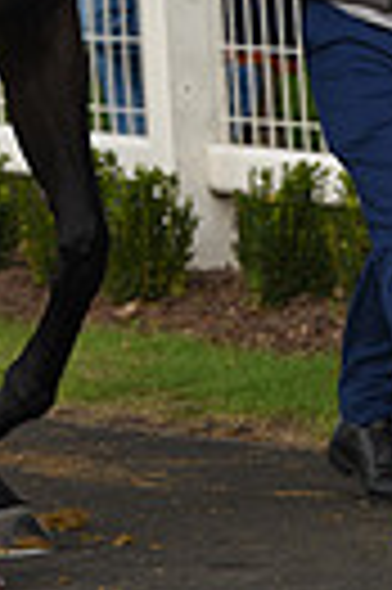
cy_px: -419
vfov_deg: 3.0
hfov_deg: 2.0
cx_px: -131
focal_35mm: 687
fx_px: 11250
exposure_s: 1/2000
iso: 640
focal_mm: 200
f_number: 5.6
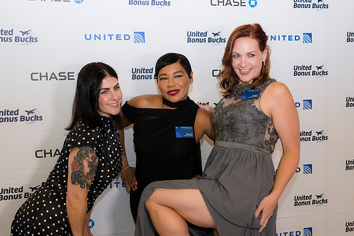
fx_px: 472
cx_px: 192
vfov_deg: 28.1
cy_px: 128
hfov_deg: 41.1
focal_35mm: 48
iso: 2500
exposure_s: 1/80
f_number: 4
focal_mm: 44
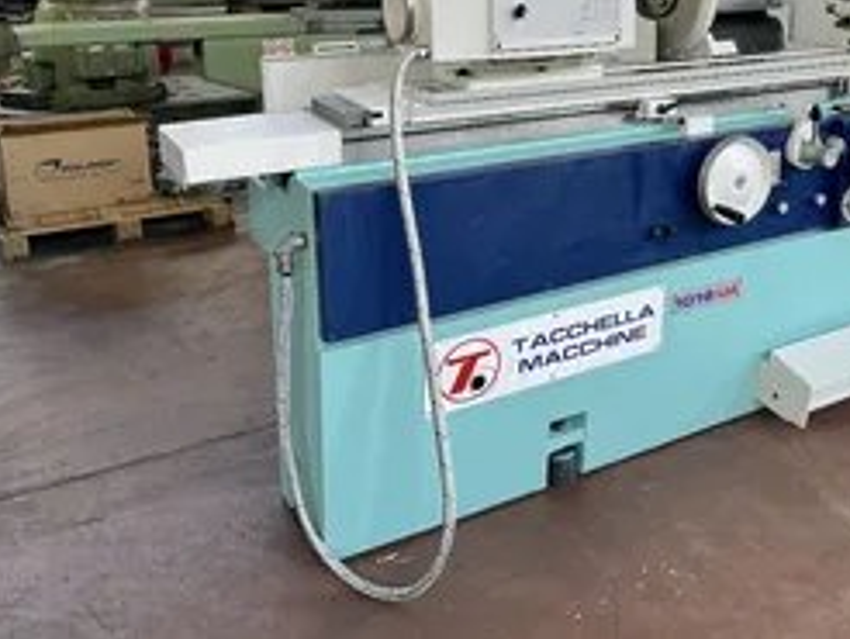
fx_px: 959
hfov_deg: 45.9
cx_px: 650
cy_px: 124
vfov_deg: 35.6
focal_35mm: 39
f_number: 1.78
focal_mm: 6.86
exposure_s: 1/121
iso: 200
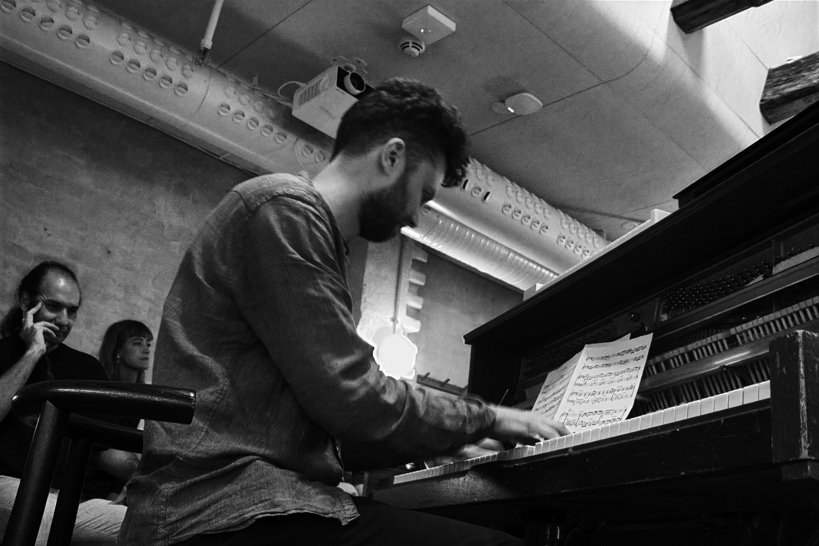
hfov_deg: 54.4
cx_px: 410
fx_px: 796
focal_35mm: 35
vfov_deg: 37.9
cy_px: 273
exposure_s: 1/25
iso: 5000
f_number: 3.5
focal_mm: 13
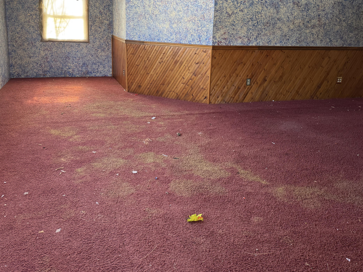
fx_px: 346
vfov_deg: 42.4
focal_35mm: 33
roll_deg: -1.6
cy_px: 93
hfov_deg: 55.3
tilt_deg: -12.6
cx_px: 176
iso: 200
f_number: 1.78
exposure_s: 1/121
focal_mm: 6.76
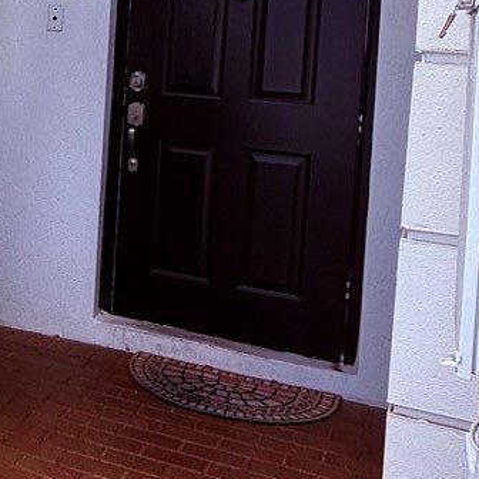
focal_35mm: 59
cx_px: -147
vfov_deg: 28.1
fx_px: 924
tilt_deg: -0.9
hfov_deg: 25.1
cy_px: 60
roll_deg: -2.8
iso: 50
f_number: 2.2
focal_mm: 2.22
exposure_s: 1/141
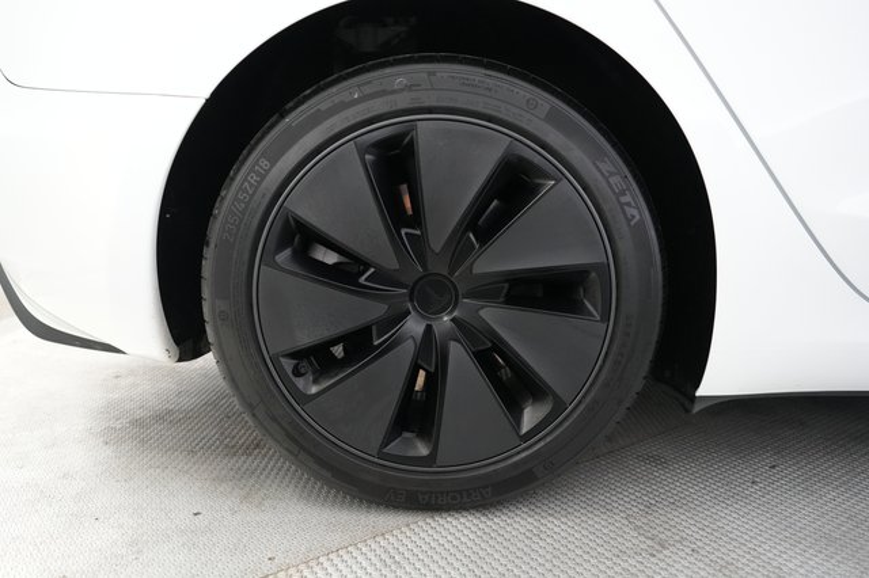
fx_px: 579
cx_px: 434
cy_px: 289
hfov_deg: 73.8
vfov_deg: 53.1
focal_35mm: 24
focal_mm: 24
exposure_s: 1/160
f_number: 2.8
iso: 6400
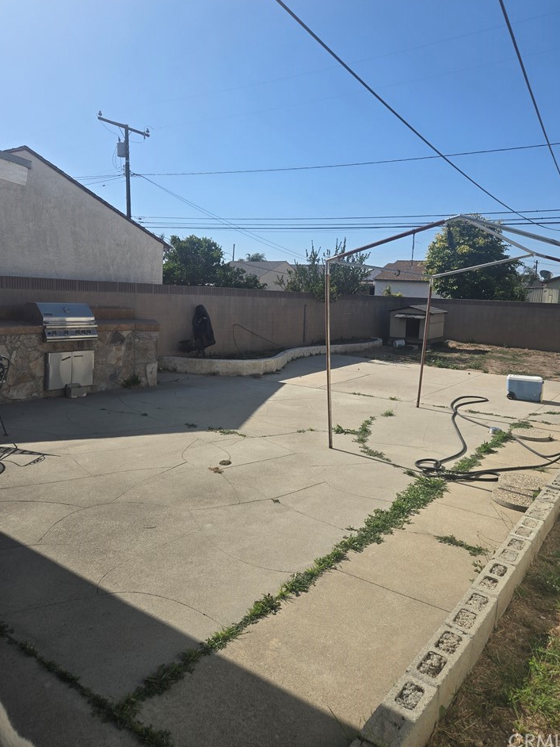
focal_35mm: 25
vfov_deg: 69.3
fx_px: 539
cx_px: 296
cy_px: 347
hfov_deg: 54.9
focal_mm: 5.4
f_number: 1.8
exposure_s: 1/2921
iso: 25
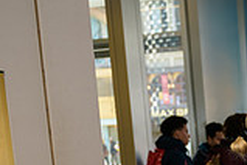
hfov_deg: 18.1
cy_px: 236
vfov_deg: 13.7
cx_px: 413
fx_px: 652
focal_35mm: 95
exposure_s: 1/125
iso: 200
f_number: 3.2
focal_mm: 26
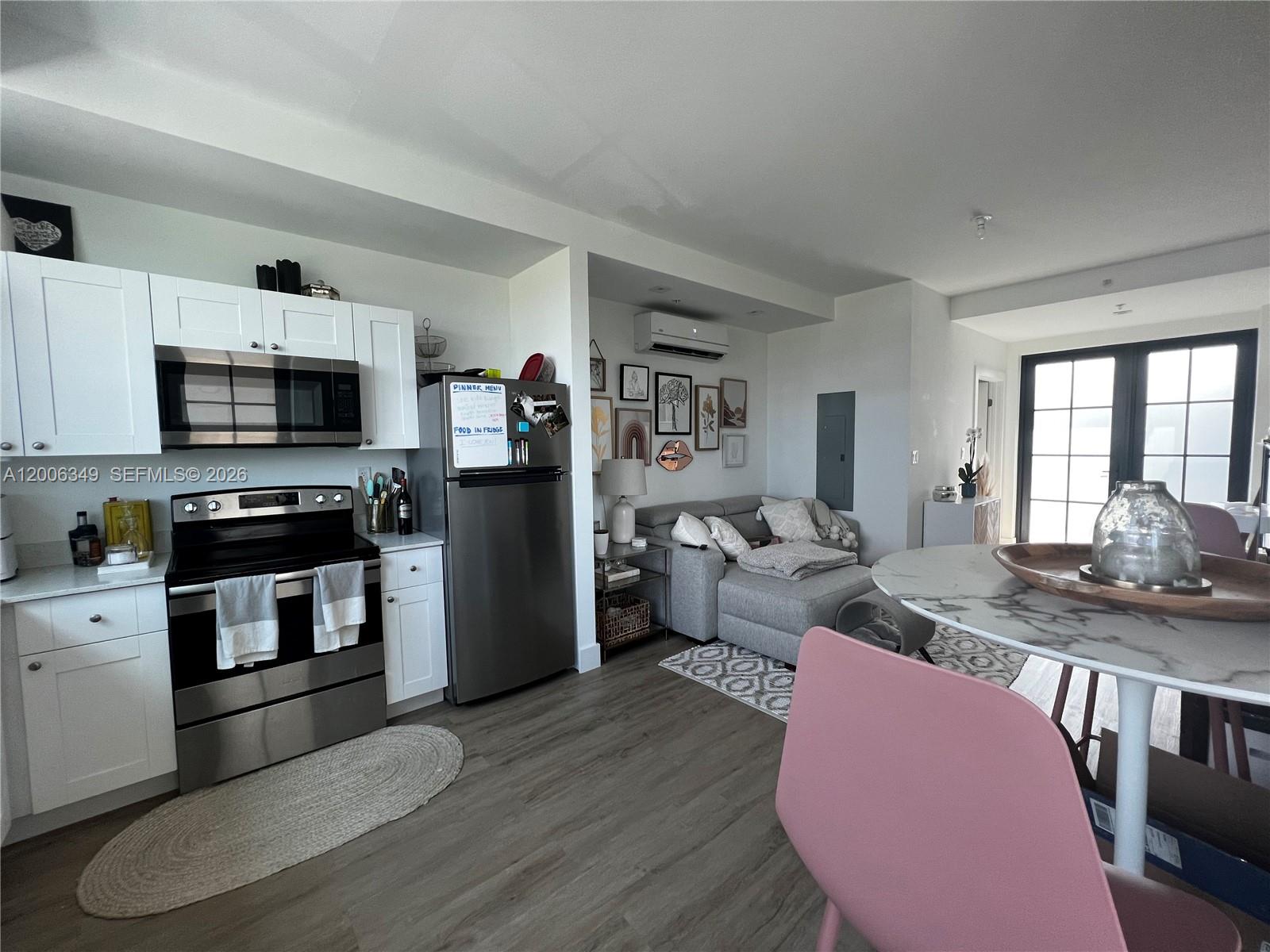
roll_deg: +0.8
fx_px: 477
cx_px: 635
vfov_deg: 89.9
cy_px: 476
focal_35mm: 13
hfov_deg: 106.2
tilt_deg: -4.0
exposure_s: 1/121
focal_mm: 1.57
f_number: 1.8
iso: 125
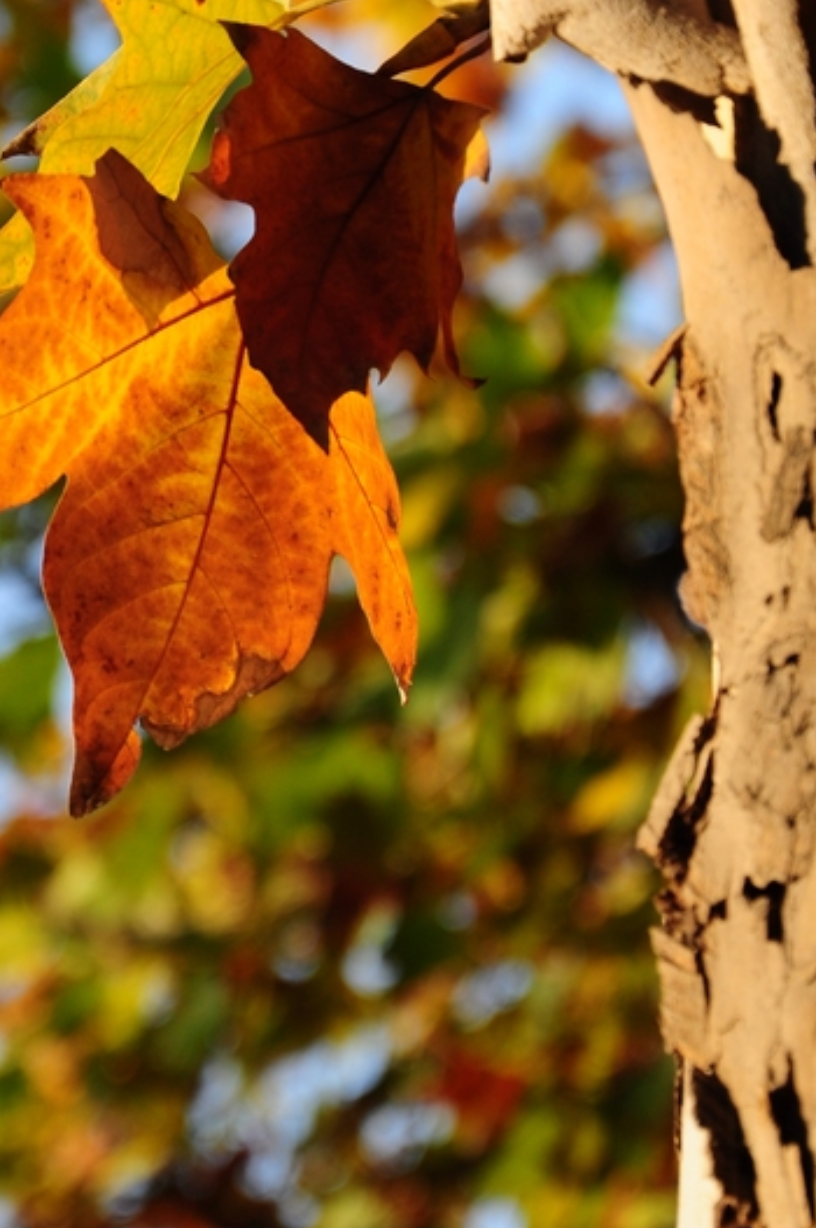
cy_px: 443
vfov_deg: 8.5
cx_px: 217
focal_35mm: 242
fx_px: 8247
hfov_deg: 5.7
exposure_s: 1/320
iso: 200
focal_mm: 85
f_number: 5.6
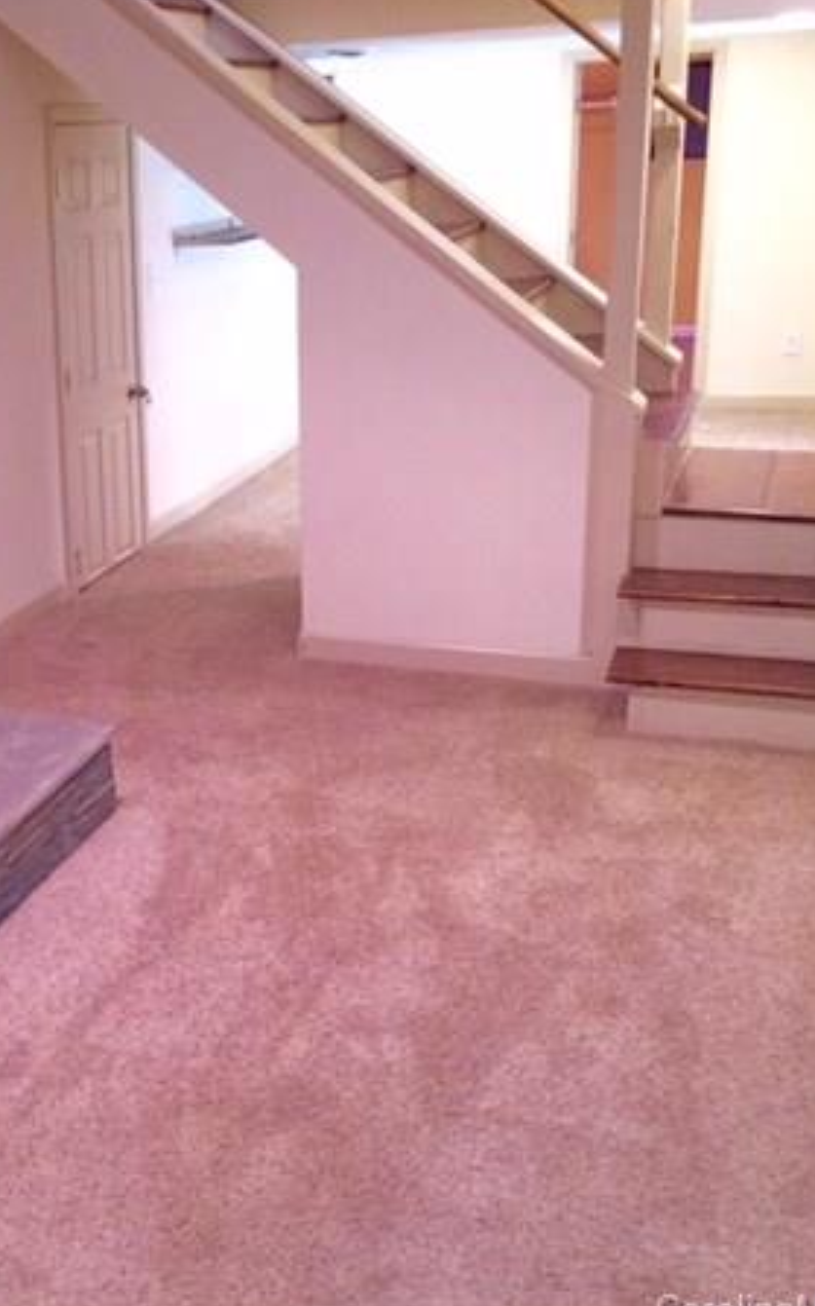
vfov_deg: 45.3
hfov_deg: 27.9
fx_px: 1565
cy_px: 637
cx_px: 56
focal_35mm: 44
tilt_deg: -16.4
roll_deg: +1.8
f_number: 2.2
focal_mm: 4.15
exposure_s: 1/30
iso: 200
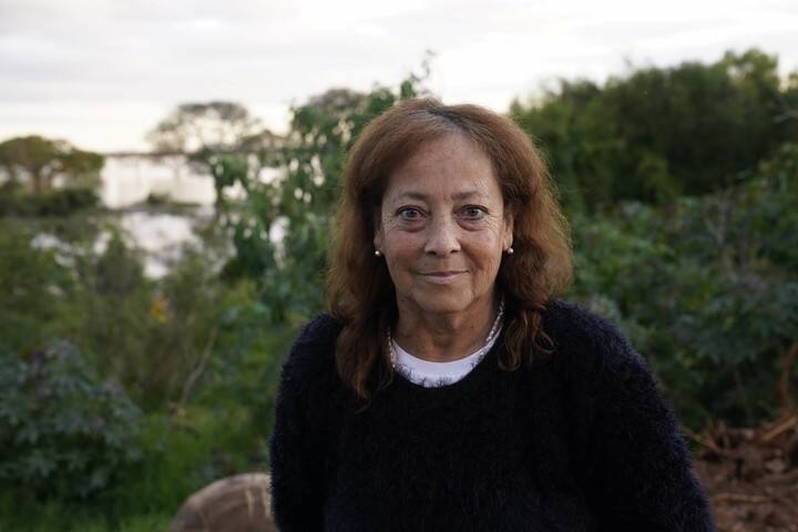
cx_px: 399
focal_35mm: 57
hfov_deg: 35.1
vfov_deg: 23.8
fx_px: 1263
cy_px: 266
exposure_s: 1/200
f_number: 5.6
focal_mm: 57
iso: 1250
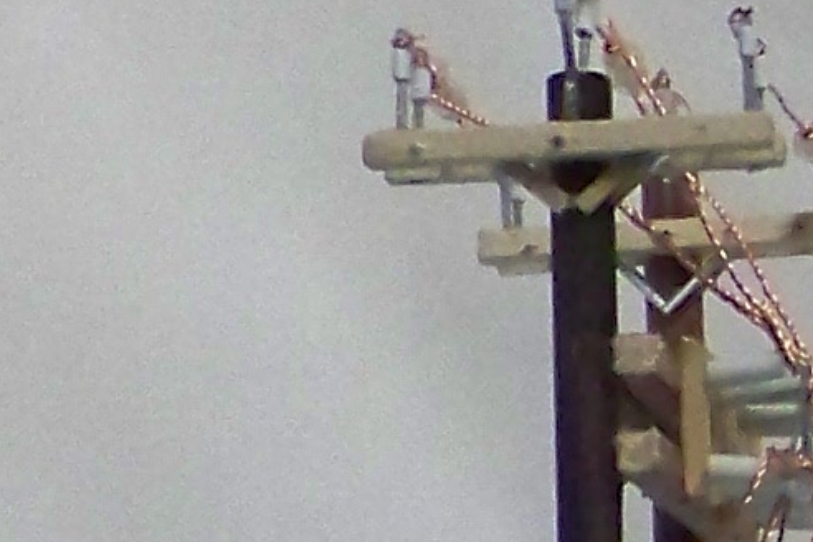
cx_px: 492
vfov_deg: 17.3
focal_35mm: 78
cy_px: 478
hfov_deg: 25.9
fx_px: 1761
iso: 400
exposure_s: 1/25
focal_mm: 5.85
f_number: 2.8
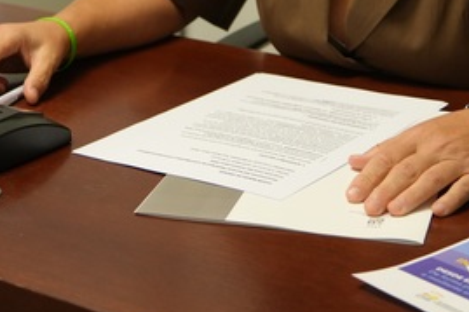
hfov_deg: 20.2
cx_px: 220
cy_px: -121
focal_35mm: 101
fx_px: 1315
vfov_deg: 13.0
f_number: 4
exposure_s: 1/160
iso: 1250
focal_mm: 34
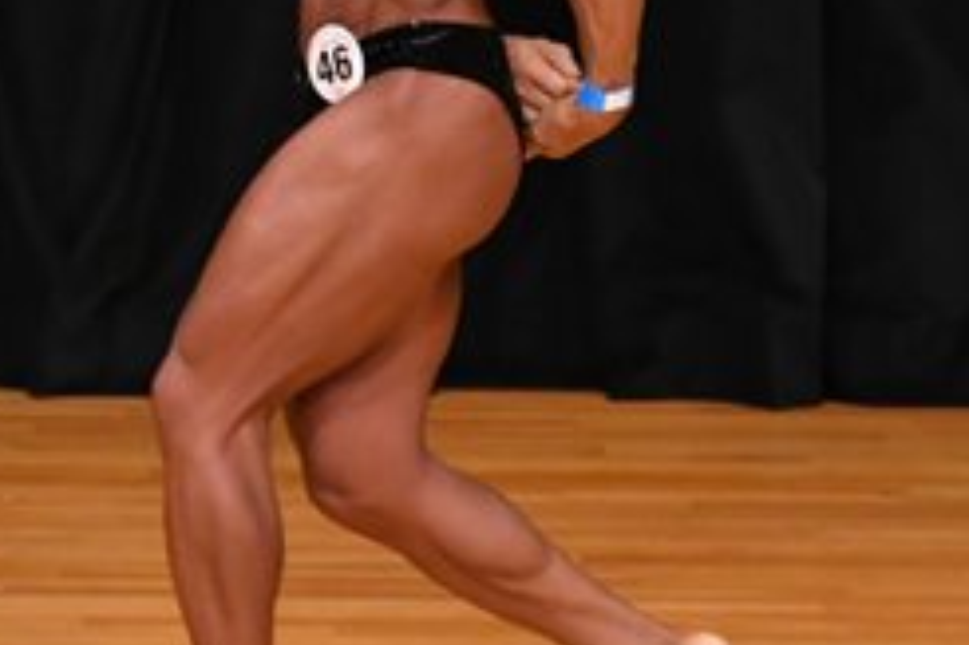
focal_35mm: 902
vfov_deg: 1.5
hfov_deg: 2.3
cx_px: 303
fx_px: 24262
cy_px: -16
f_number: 5.6
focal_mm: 190
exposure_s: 1/400
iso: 3200
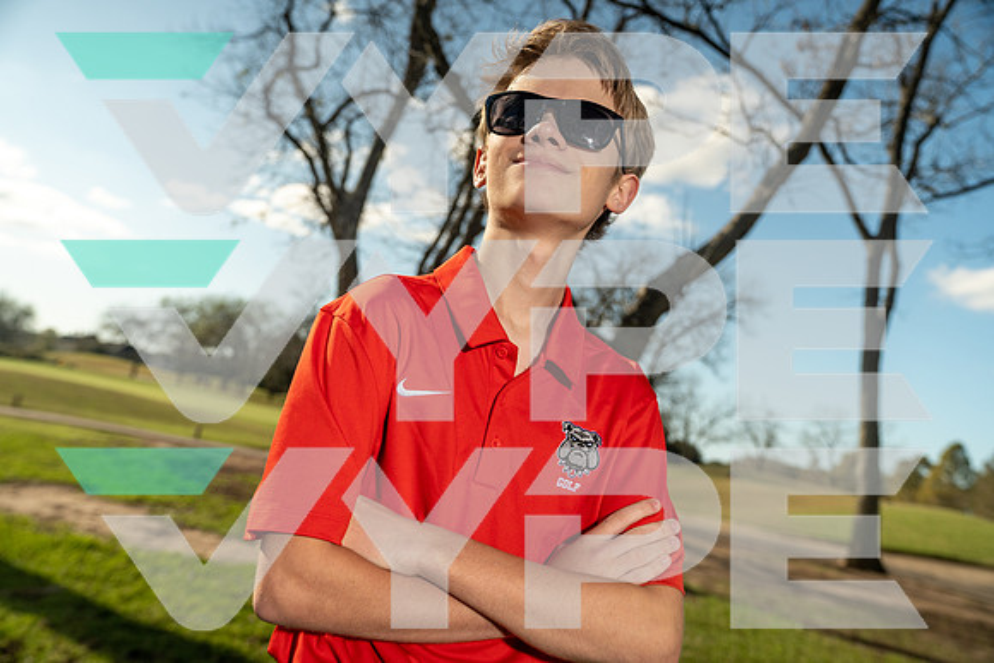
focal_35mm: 34
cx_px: 497
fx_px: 939
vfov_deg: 38.9
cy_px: 332
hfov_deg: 55.8
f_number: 4.5
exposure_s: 1/200
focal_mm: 34
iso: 500
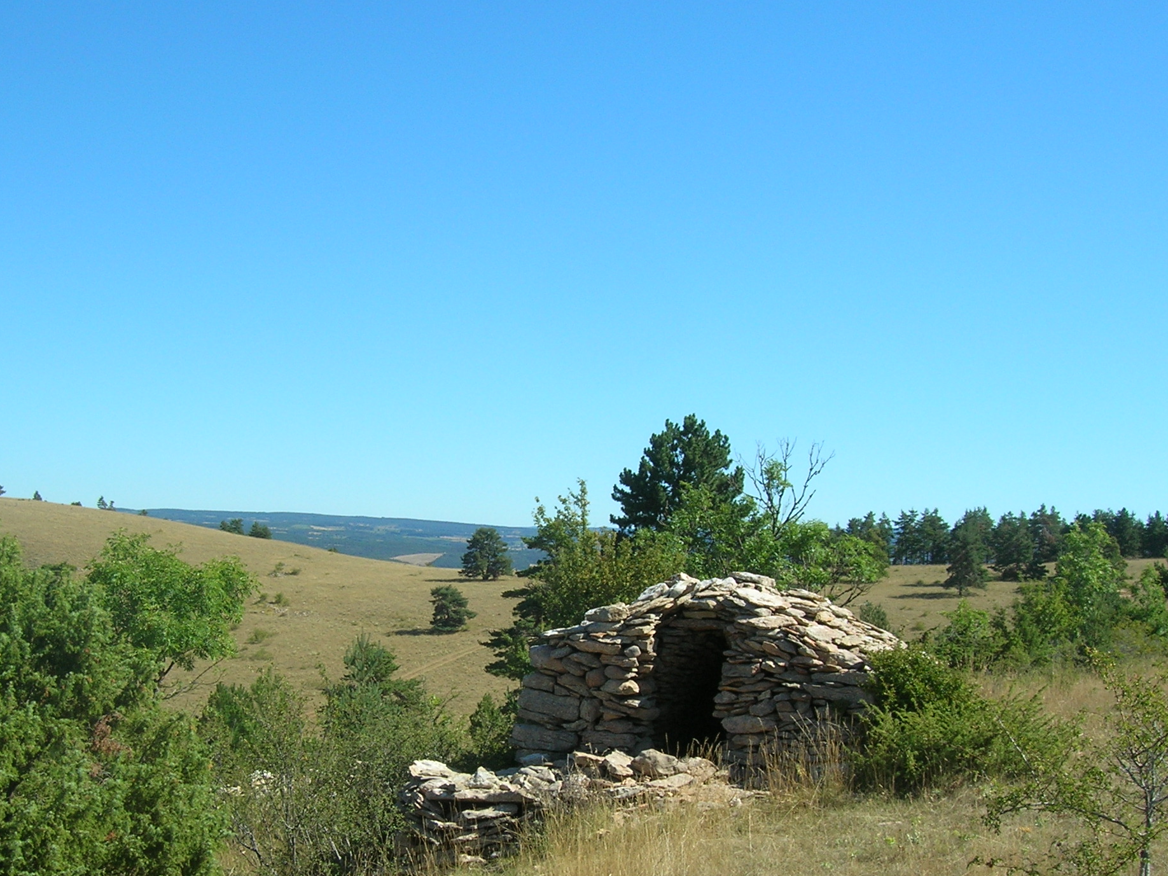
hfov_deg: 39.6
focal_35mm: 48
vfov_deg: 30.1
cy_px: 574
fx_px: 1620
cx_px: 501
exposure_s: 1/295
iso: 50
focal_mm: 5.7
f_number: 4.9
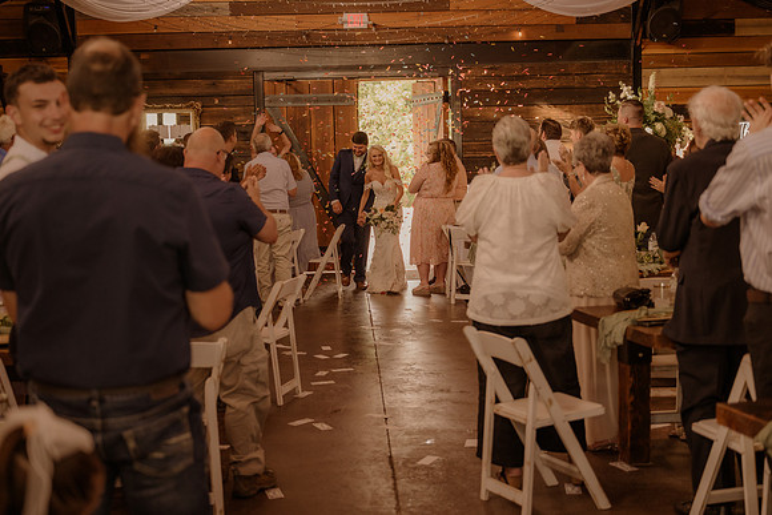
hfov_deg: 38.2
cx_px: 386
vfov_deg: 26.0
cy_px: 258
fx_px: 1115
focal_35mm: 52
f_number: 2.8
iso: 1000
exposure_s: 1/320
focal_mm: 52
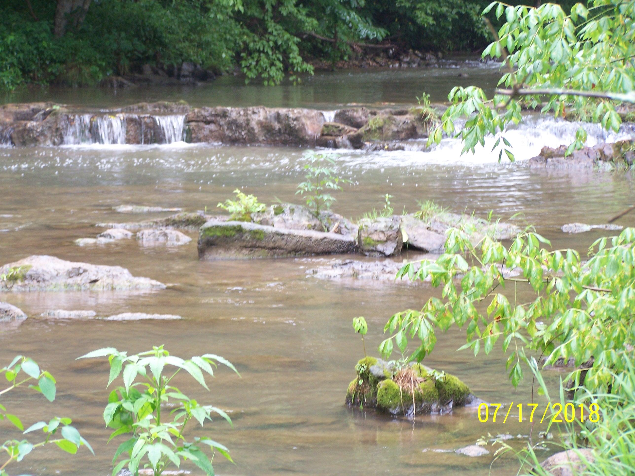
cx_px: 318
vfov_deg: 11.6
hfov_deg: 15.4
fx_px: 2348
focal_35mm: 128
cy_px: 238
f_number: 3.2
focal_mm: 21.2
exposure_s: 1/60
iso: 140
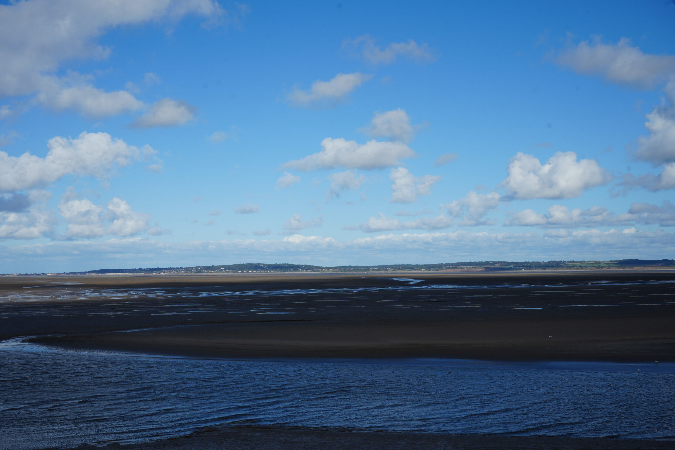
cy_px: 230
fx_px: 844
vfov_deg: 29.9
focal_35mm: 45
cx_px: 335
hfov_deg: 43.6
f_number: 11
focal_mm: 44
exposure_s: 1/320
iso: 100
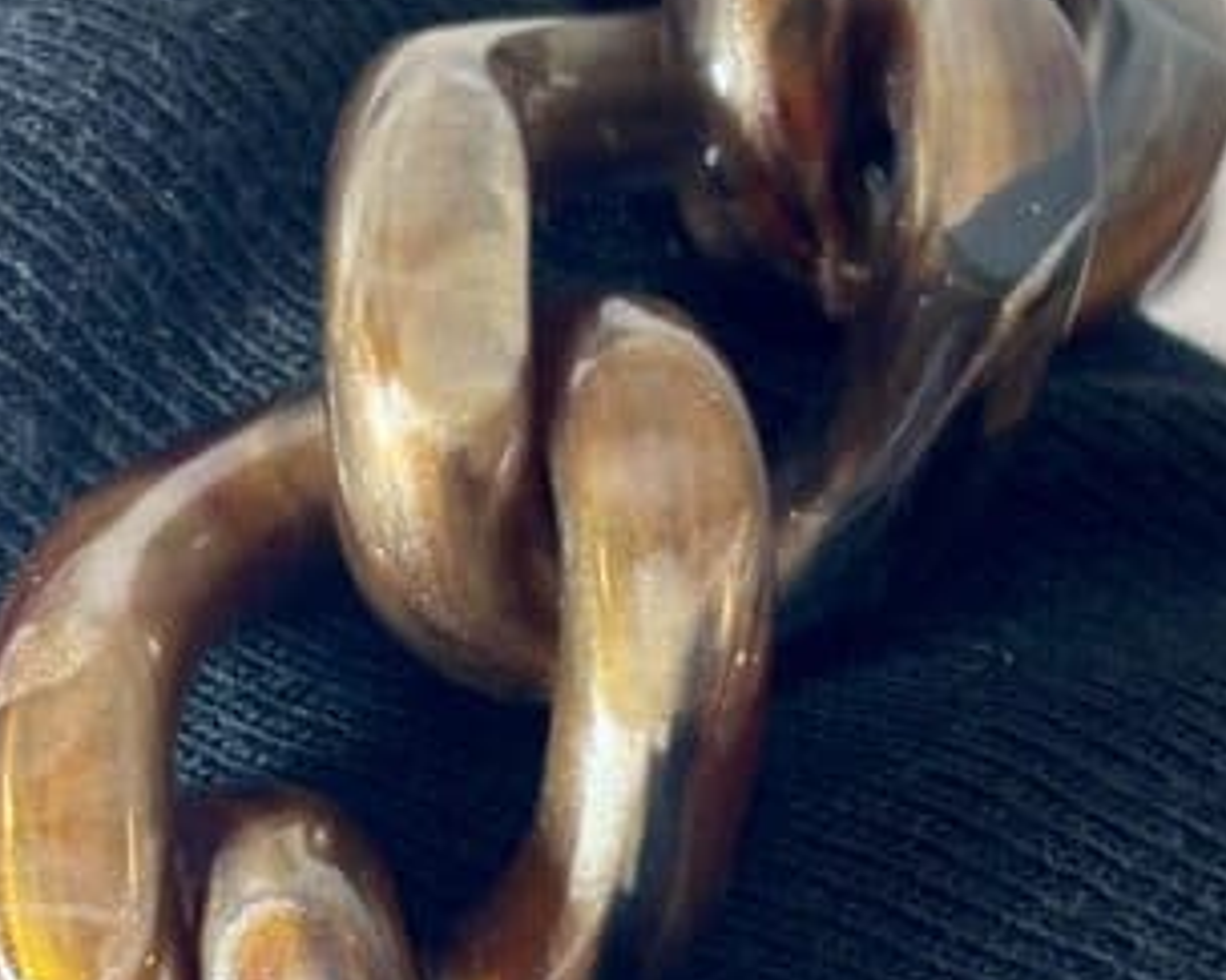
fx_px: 6203
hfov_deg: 11.2
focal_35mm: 171
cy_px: 774
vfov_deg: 9.0
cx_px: 210
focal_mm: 5.96
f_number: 1.6
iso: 64
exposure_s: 1/50
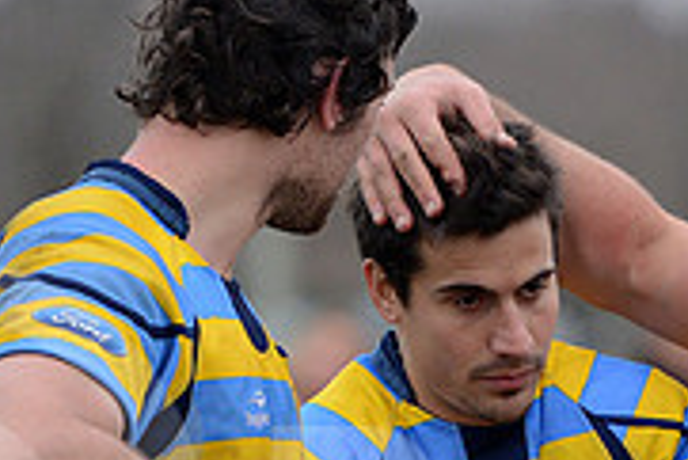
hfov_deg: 3.7
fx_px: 10710
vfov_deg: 2.5
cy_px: 538
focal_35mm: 560
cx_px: 578
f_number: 2.8
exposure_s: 1/400
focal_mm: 175
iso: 1600
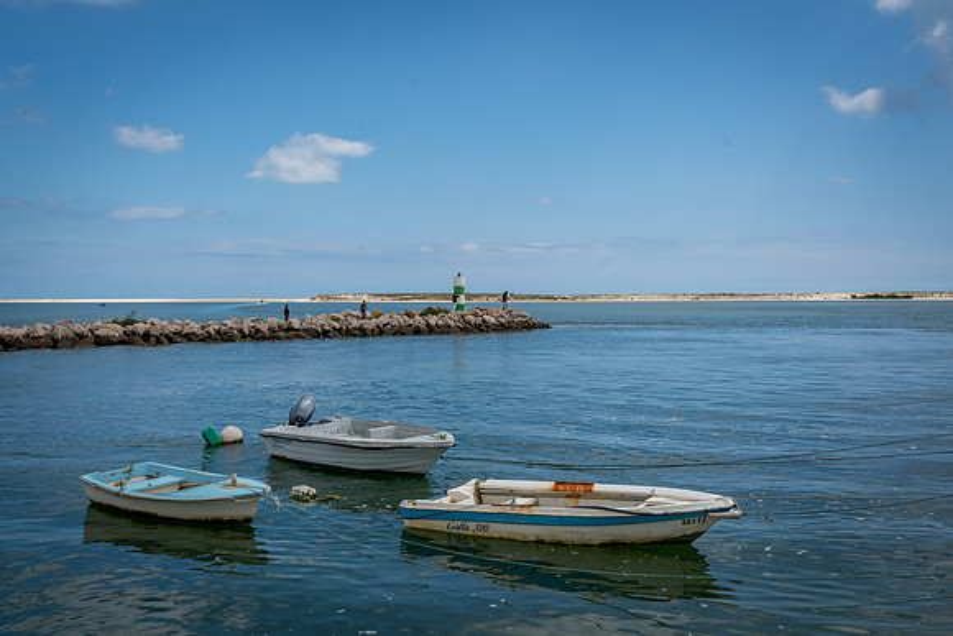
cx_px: 471
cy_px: 316
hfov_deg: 47.6
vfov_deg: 32.8
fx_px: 1079
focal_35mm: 41
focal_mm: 40.1
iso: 250
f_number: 10
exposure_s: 1/1250
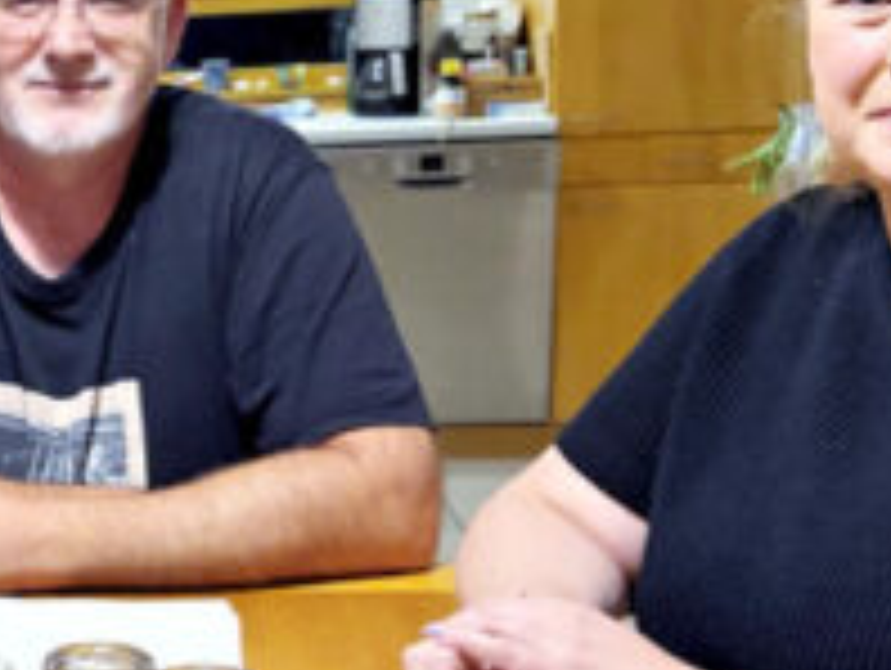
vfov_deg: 18.0
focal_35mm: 82
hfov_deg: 21.5
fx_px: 2113
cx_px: -263
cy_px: 357
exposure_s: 1/25
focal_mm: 5.96
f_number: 1.6
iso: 500
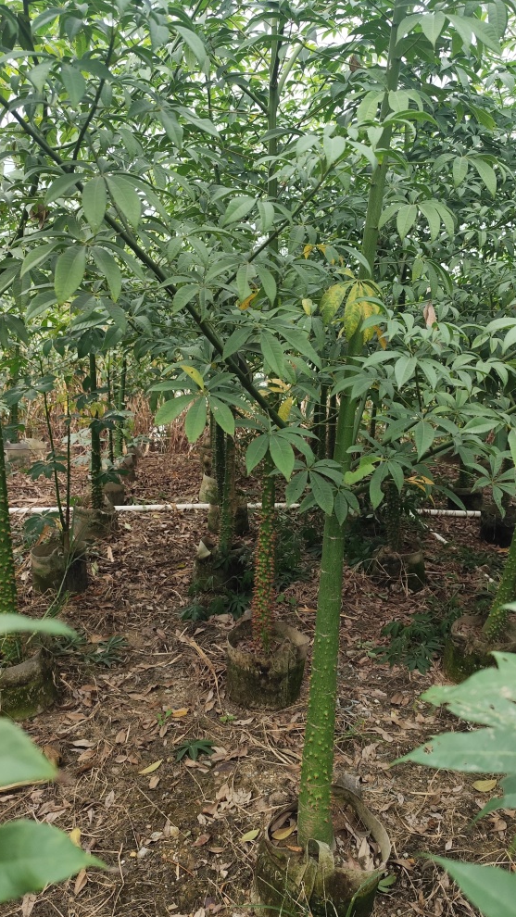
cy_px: 474
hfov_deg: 42.9
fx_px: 657
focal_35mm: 27
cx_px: 277
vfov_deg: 69.8
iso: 50
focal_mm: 6.19
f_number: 1.65
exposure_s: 1/190
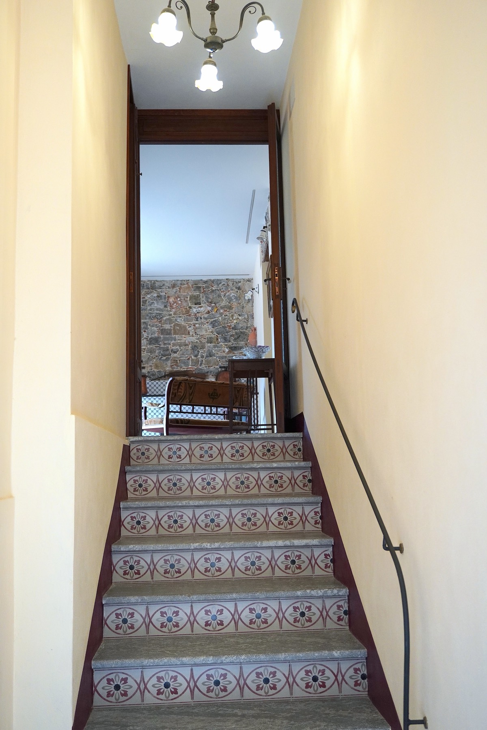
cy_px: 365
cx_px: 244
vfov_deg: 51.3
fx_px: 761
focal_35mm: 38
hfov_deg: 35.5
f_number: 4
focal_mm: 25
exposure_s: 1/200
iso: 800
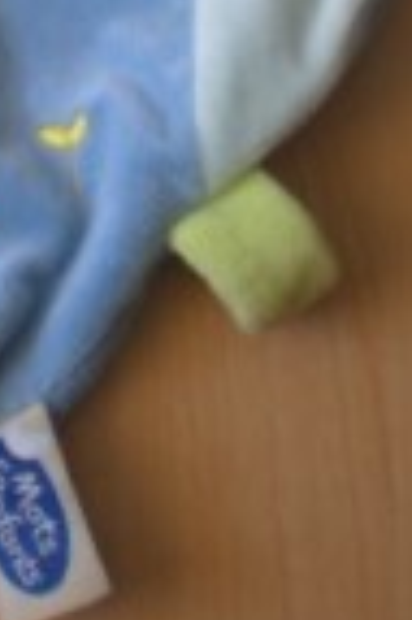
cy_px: -273
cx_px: -260
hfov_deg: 9.2
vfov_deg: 13.5
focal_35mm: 144
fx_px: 2478
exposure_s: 1/56.5
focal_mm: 6.3
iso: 113
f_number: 3.1
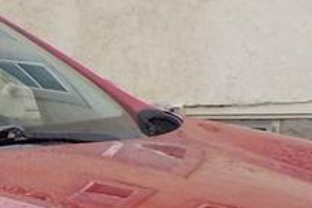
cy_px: 367
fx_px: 1596
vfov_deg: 7.3
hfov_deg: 10.8
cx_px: -160
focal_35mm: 184
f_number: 3.3
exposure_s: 1/125
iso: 125
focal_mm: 4.1
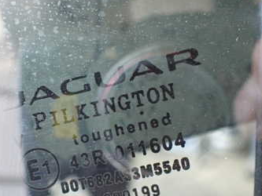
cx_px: 94
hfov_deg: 35.3
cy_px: 147
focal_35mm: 54
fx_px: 409
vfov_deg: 26.7
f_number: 2.3
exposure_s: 1/50
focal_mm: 5.4
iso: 800
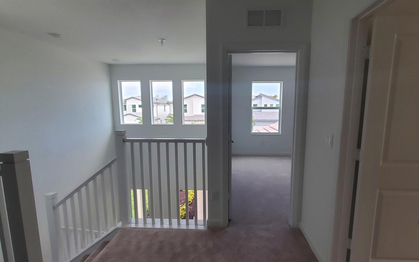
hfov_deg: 94.3
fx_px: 194
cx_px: 220
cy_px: 140
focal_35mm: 17
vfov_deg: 67.9
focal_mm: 1.8
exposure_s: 1/120
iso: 64
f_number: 2.2
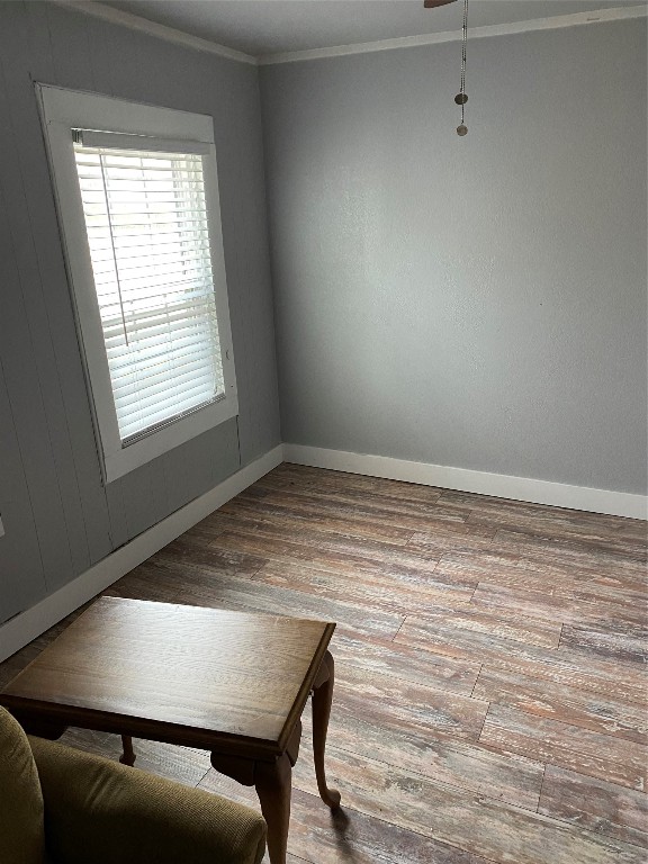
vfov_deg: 67.3
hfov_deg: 53.1
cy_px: 432
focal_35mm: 26
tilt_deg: -20.7
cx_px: 324
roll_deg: +2.3
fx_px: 649
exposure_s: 1/60
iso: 320
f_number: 1.8
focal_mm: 4.25
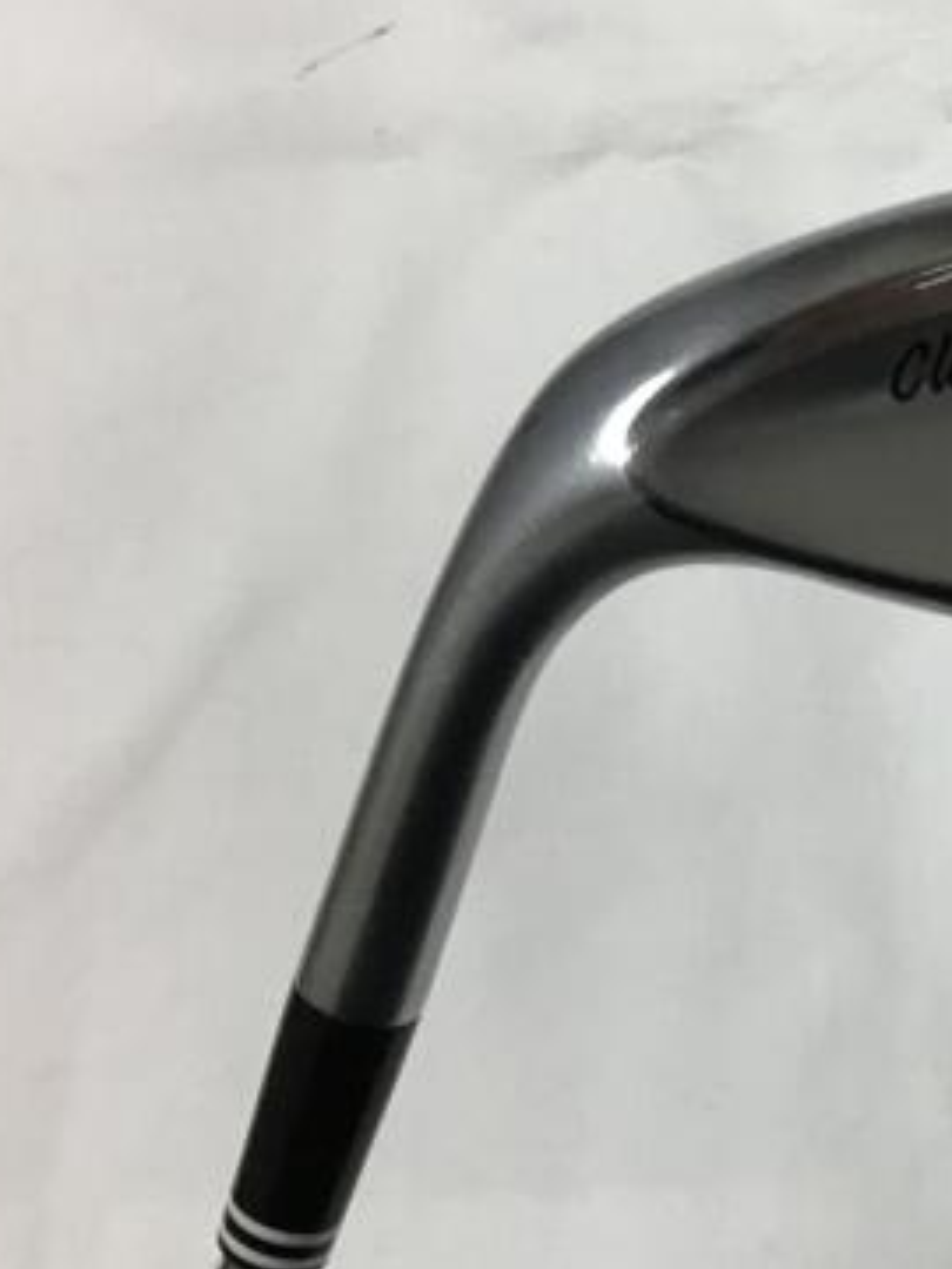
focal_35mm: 62
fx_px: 2273
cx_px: 903
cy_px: 687
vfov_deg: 31.2
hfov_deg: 22.9
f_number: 2.4
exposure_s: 1/30
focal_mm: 3.3
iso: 40
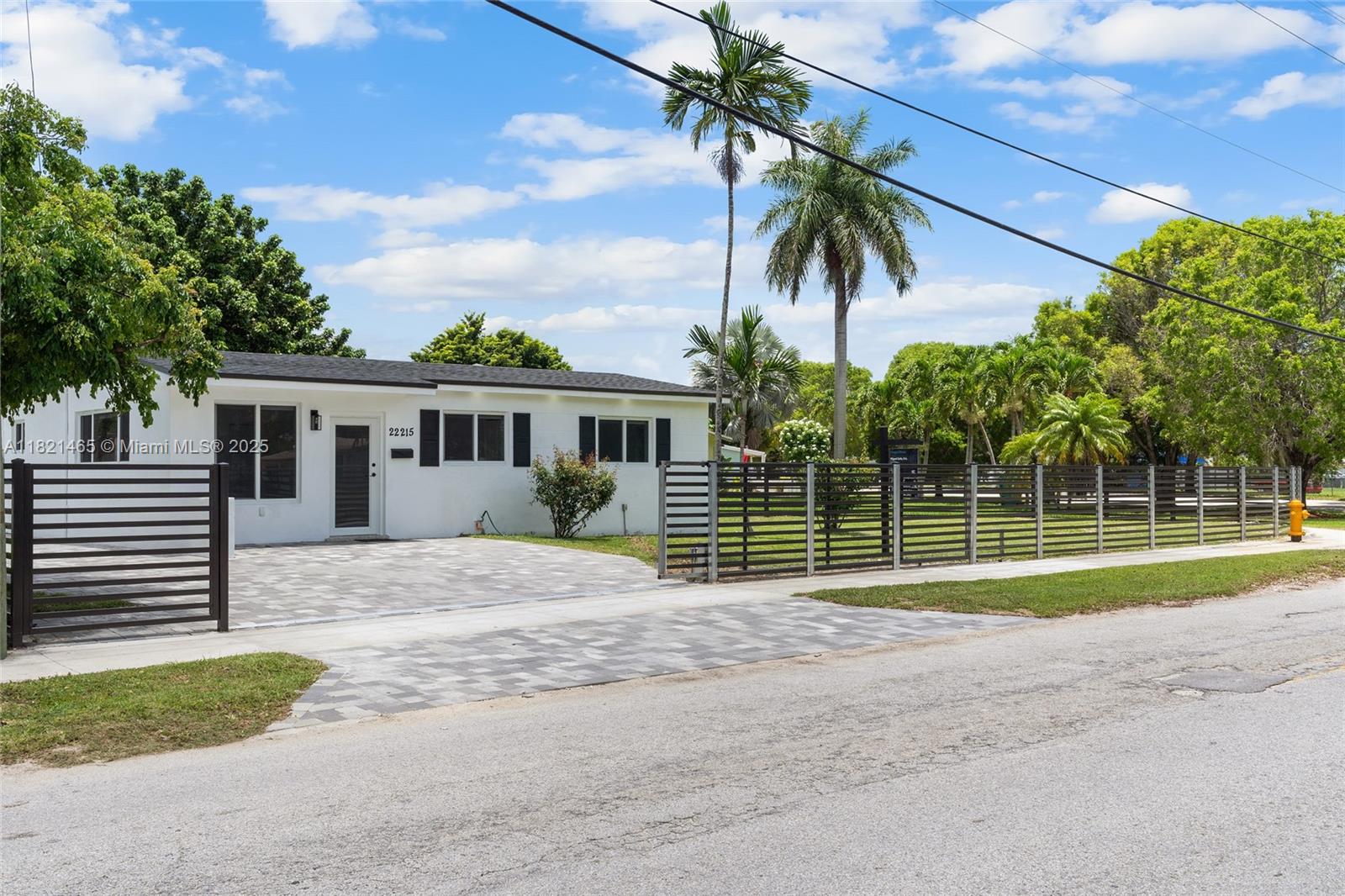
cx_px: 672
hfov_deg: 58.7
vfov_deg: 41.1
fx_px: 1195
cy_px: 448
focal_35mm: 32
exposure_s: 1/30
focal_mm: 32
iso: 250
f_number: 14
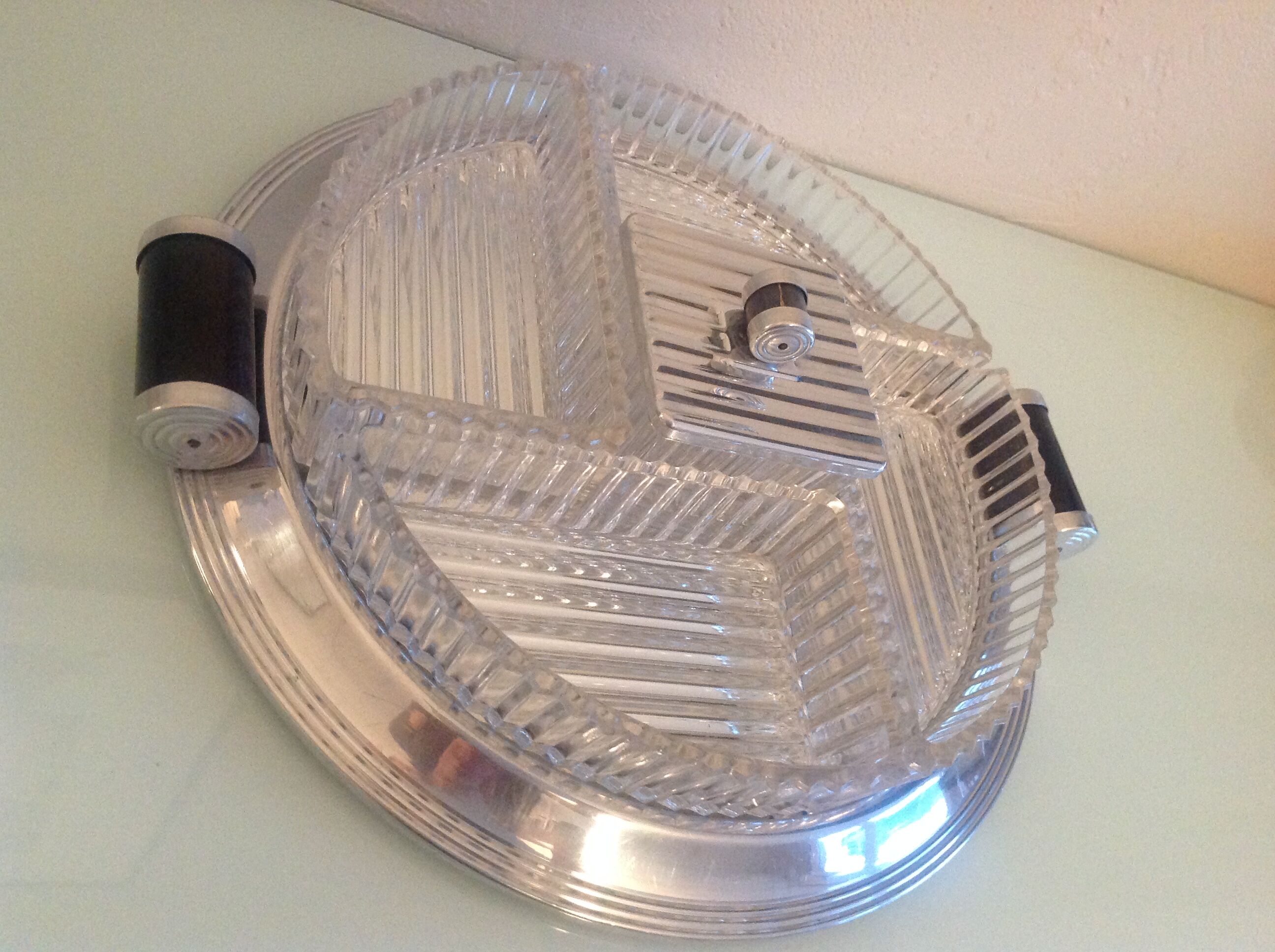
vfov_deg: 40.6
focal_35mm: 35
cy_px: 476
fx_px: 1287
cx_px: 638
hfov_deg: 52.7
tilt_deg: -46.6
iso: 400
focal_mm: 4.28
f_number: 2.4
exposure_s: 1/15
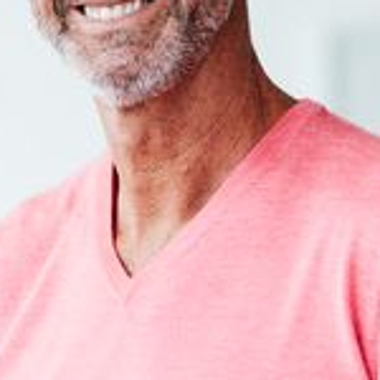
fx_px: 5961
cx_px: -67
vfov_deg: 3.6
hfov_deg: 3.6
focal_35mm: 480
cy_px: 372
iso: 400
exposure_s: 1/200
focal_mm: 85
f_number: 1.8
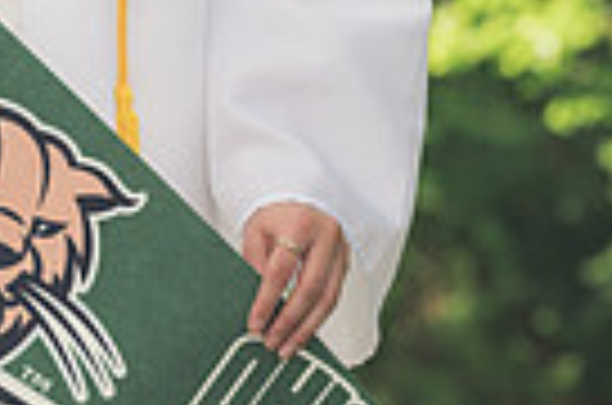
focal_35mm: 282
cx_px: 112
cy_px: -32
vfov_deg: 4.8
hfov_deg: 7.3
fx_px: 4783
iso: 640
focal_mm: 85
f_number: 4
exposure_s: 1/1000
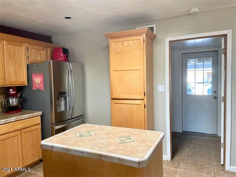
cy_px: 88
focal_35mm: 26
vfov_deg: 53.1
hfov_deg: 67.3
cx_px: 118
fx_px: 177
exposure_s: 1/121
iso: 100
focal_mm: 4.2
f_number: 1.6
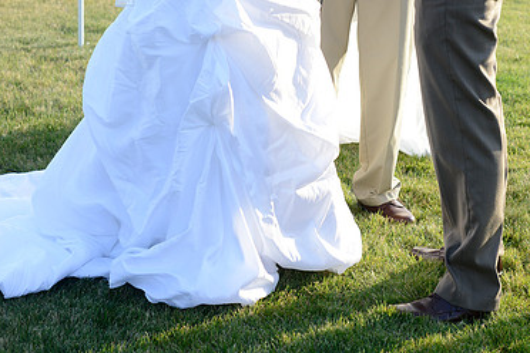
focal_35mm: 78
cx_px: 316
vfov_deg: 17.4
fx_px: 1148
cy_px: 105
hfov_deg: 25.9
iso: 200
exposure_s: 1/250
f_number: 4.5
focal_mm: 50
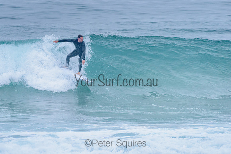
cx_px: 91
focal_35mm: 613
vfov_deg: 2.2
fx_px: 3933
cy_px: 67
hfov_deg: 3.4
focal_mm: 500
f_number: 5.6
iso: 1800
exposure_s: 1/2000
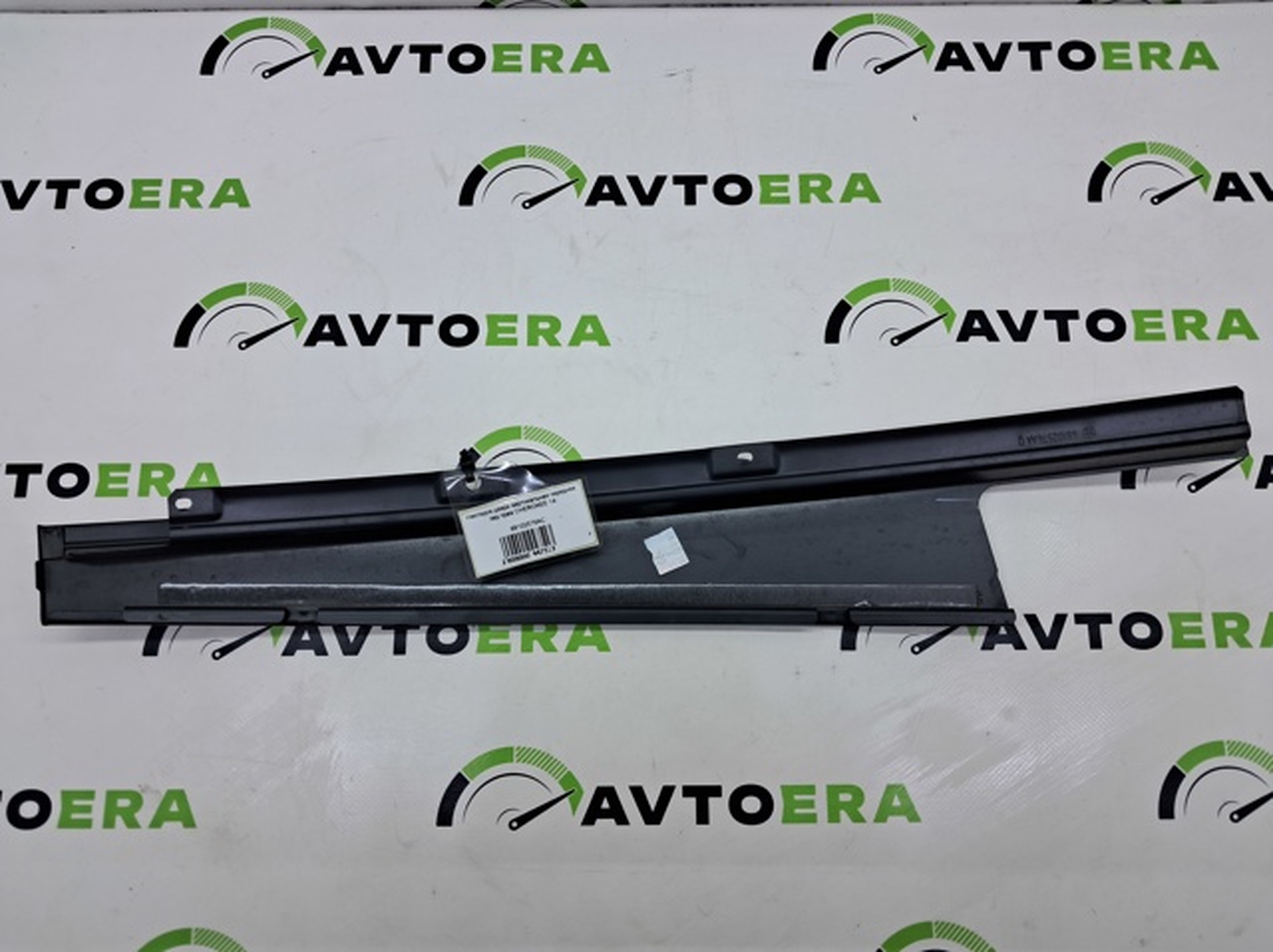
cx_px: 636
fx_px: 992
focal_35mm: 27
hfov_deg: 65.4
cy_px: 476
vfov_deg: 51.3
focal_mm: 4
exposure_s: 1/120
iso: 50
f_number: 1.8
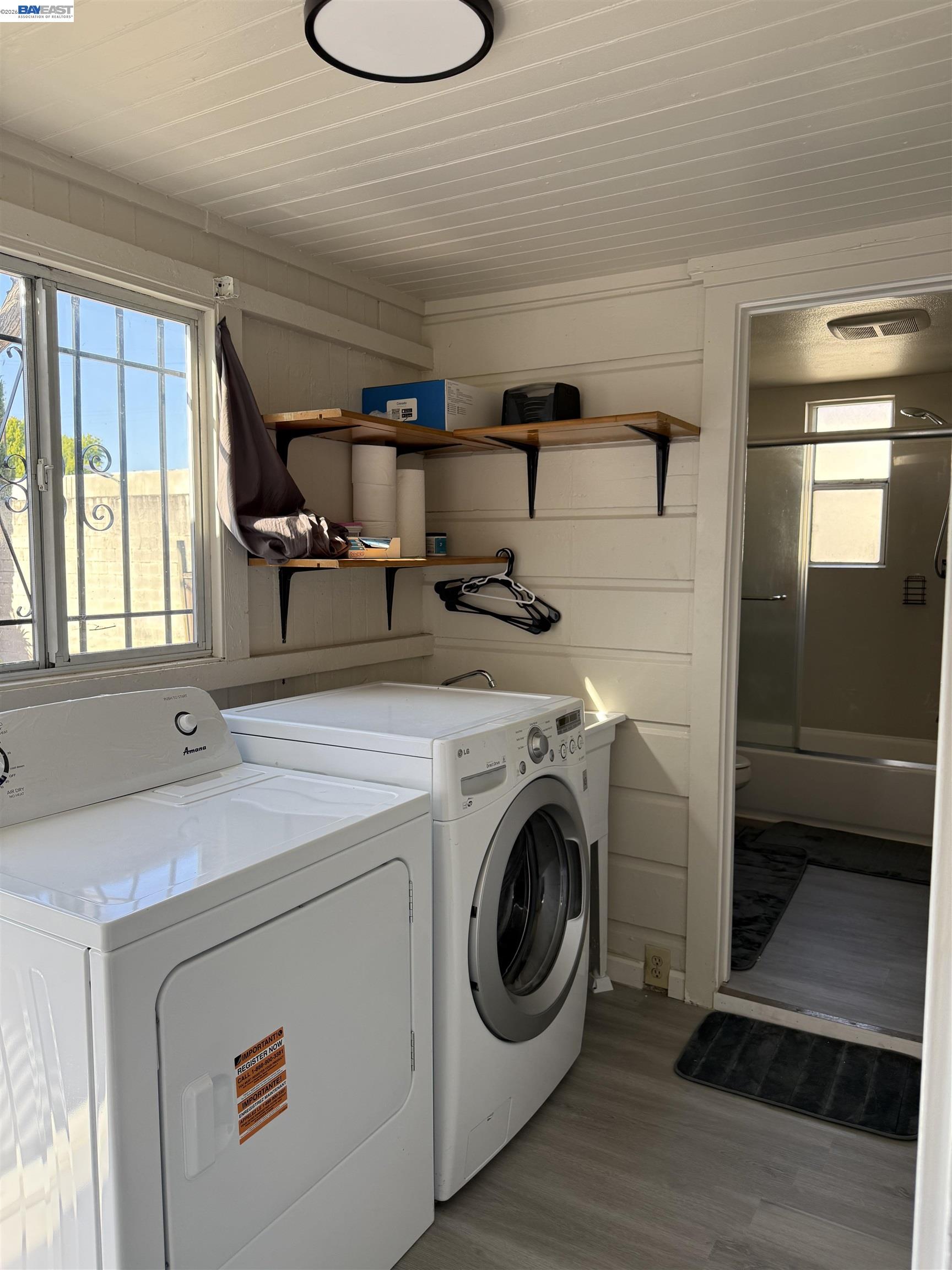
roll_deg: -0.8
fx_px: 880
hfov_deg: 56.8
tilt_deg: -5.4
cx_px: 476
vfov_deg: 71.6
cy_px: 635
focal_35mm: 24
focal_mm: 6.76
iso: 100
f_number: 1.78
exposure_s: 1/243
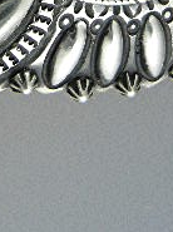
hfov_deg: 9.5
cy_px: -157
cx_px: 69
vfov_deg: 11.9
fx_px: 1043
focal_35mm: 156
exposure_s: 1/37.6
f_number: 3.8
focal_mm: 8.1
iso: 400
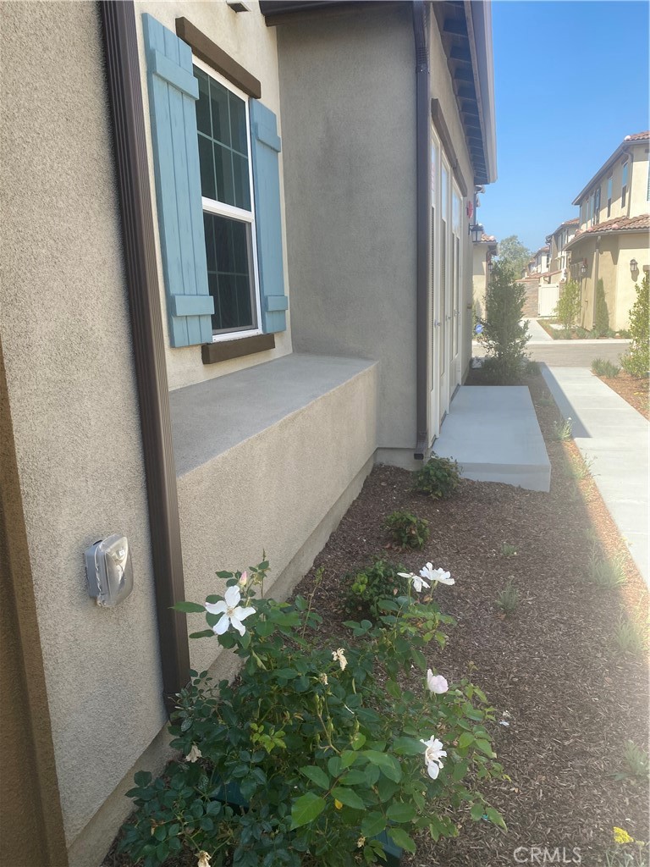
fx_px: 651
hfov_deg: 53.1
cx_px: 325
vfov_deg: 67.3
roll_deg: +0.9
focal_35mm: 26
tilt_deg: -10.3
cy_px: 434
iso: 32
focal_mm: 4.25
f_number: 1.8
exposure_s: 1/827
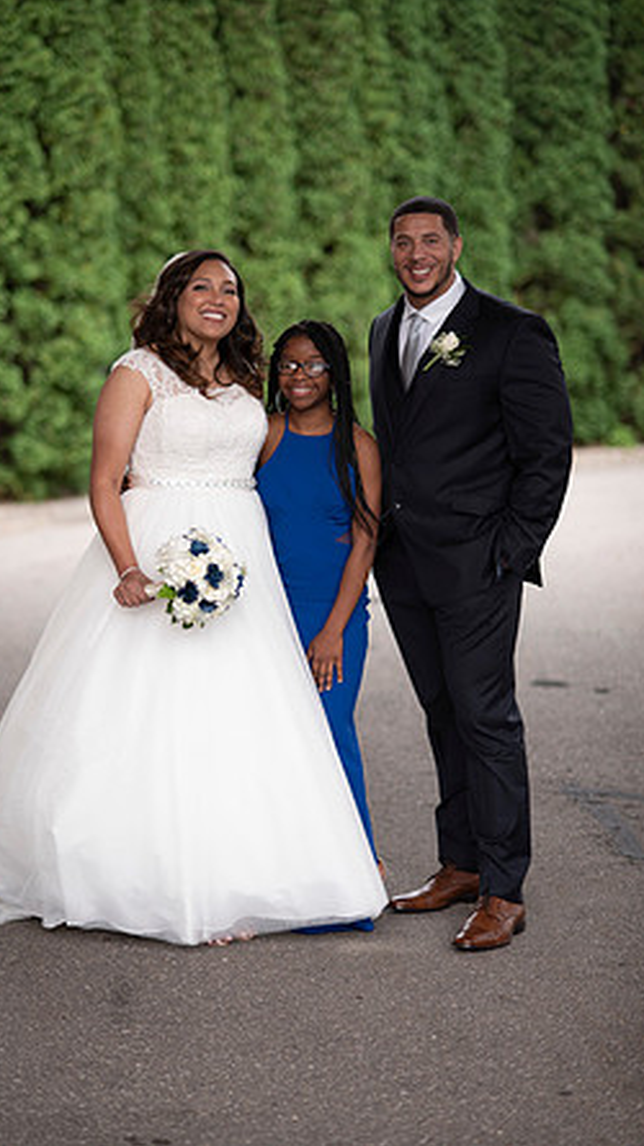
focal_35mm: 90
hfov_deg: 13.4
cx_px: 265
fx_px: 2735
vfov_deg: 23.7
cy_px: 569
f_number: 1.8
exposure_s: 1/200
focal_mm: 85
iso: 125
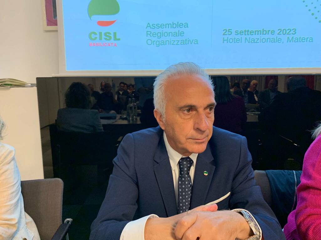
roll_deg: +1.3
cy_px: 120
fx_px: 241
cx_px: 160
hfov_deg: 67.3
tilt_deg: -9.2
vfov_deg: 53.1
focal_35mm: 26
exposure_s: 1/50
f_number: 1.8
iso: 250
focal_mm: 4.25
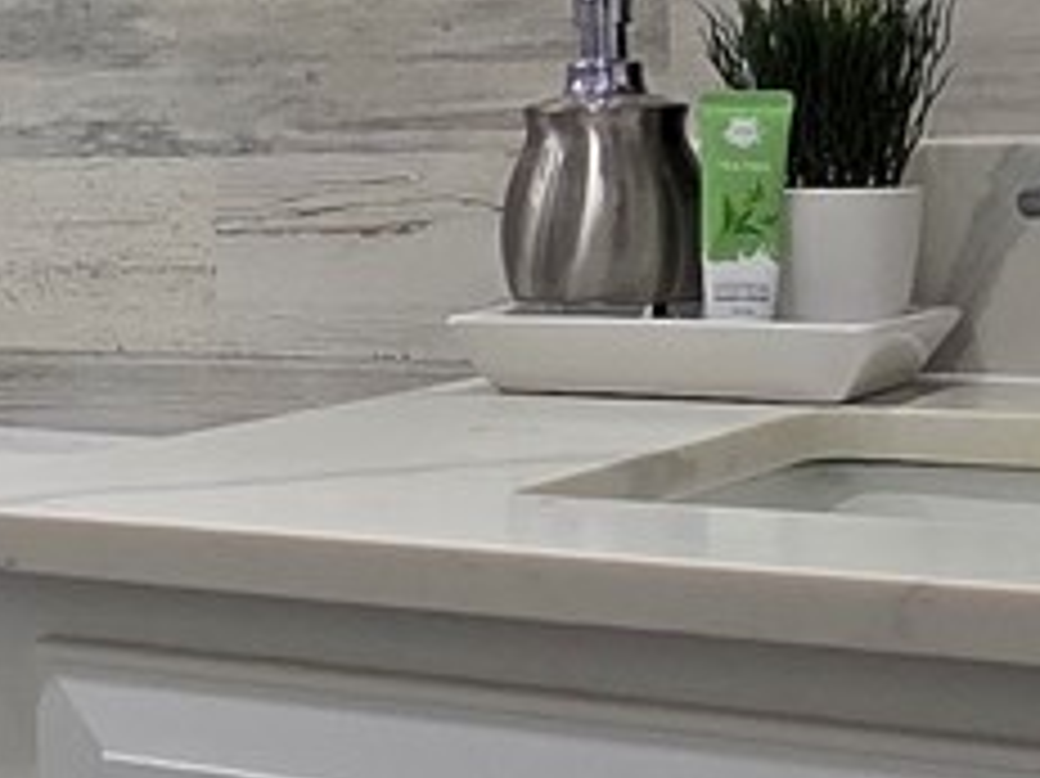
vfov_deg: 16.3
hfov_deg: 20.7
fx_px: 2703
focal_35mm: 90
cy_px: 171
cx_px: -108
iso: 125
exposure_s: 1/120
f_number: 2.2
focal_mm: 2.2
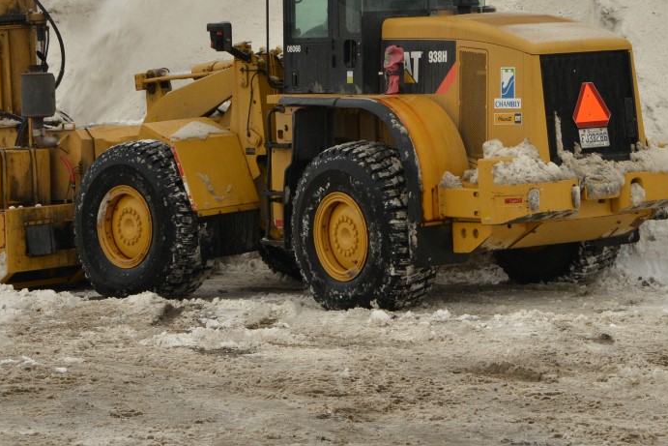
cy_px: -6
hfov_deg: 12.5
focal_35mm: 164
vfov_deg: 8.3
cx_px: 534
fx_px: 3044
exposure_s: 1/200
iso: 800
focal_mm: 70
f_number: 11
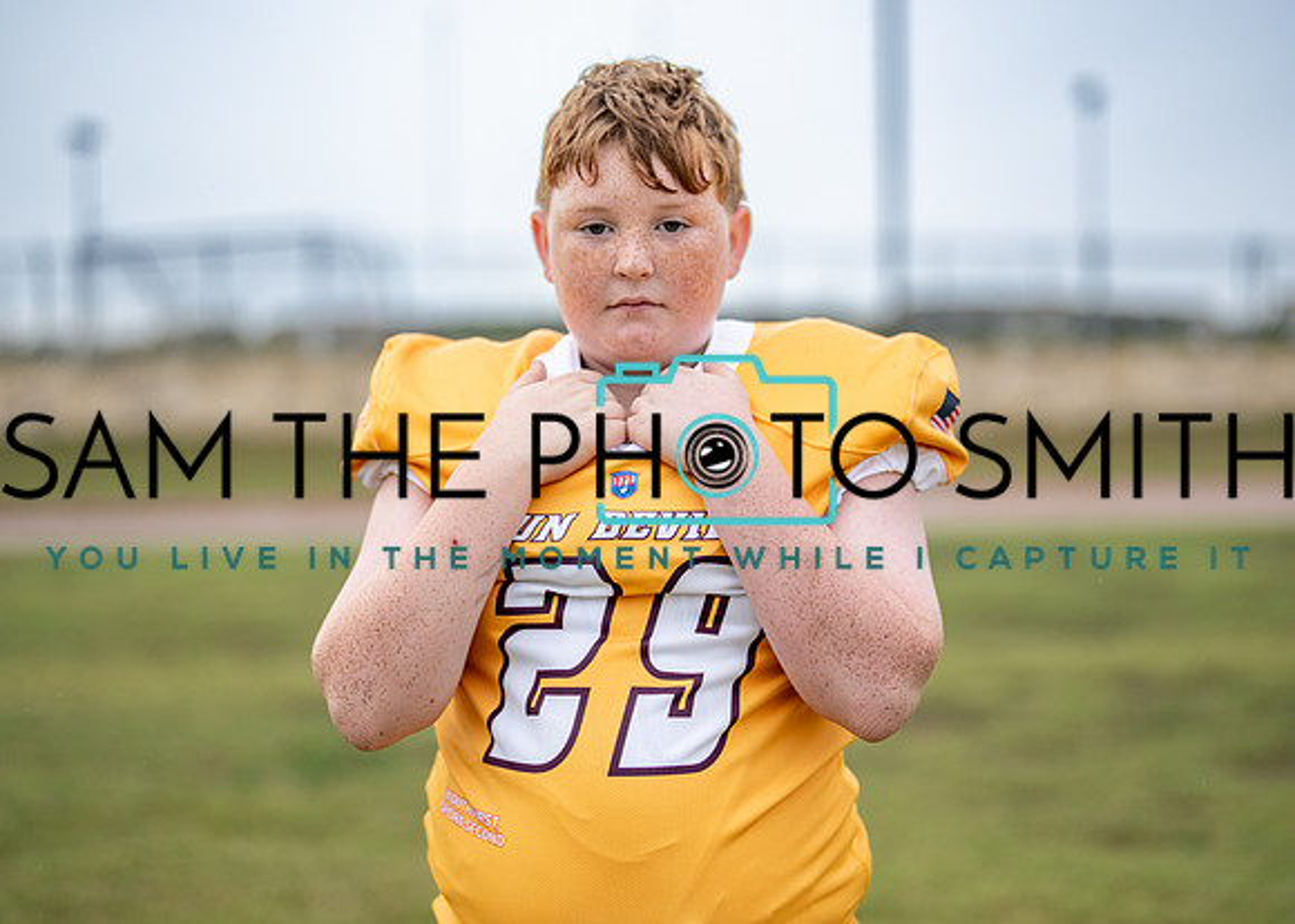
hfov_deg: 33.7
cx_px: 668
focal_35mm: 58
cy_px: 435
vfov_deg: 24.4
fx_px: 2136
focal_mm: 50
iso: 320
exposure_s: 1/1250
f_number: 1.2
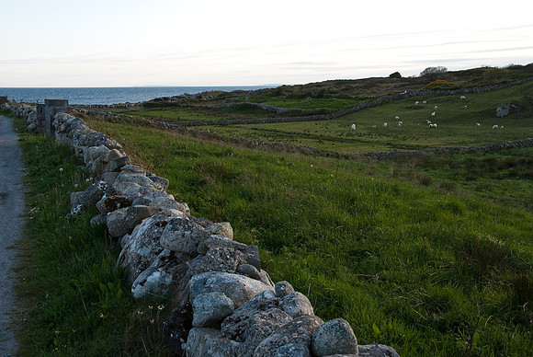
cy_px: 178
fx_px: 578
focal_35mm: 39
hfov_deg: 49.5
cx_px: 266
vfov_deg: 34.3
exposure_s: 1/125
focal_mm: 26
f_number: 5.6
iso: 200
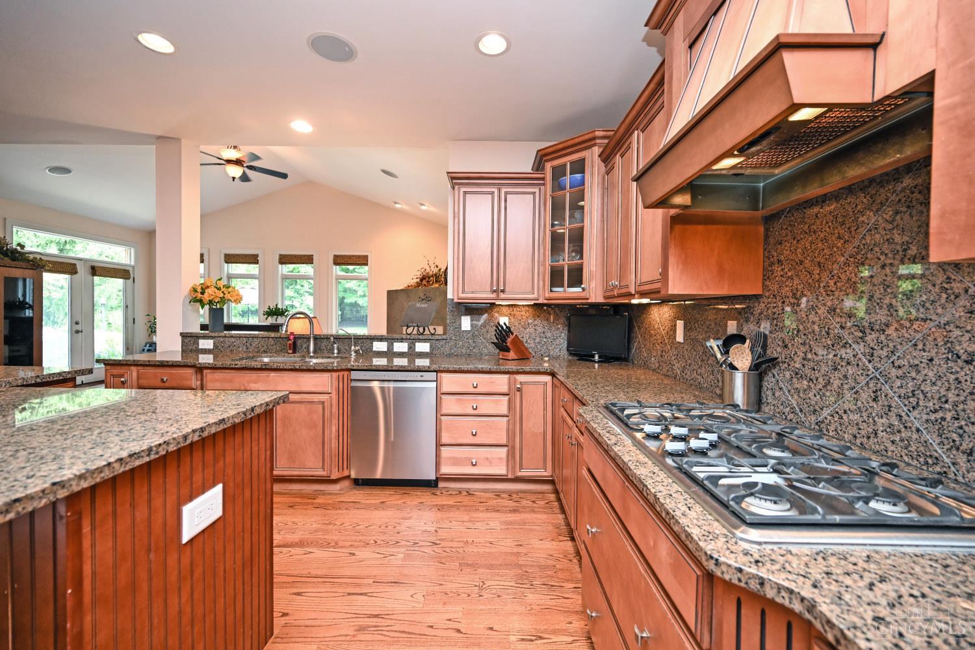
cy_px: 325
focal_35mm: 14
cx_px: 488
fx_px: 379
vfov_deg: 81.2
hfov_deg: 104.3
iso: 1000
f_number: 4
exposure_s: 1/60
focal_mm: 14
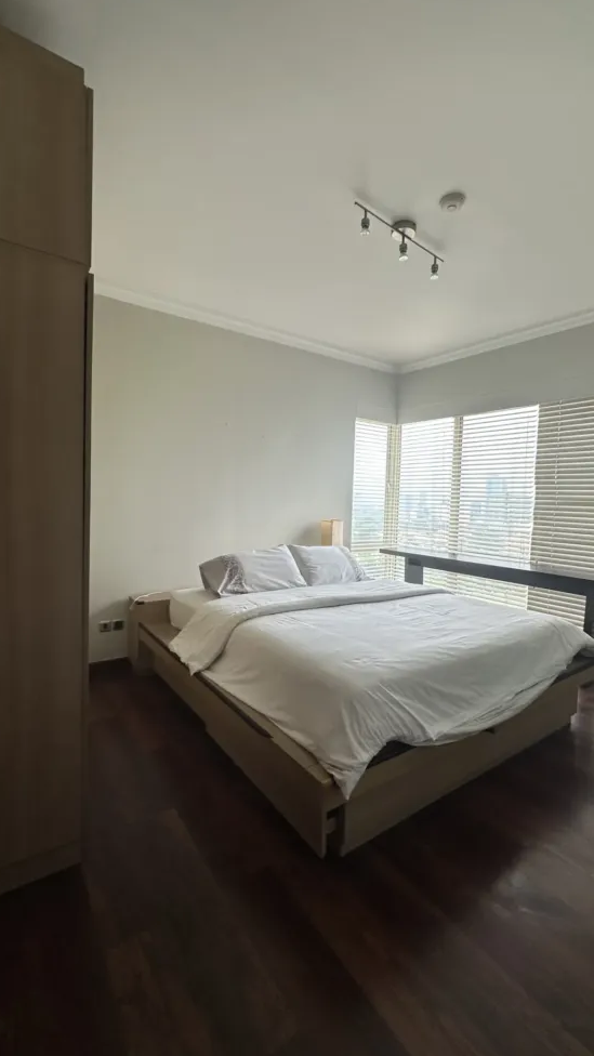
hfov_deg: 67.1
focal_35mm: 16
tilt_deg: -2.9
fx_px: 448
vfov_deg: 99.4
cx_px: 300
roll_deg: -3.2
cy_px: 523
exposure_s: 1/133
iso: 40
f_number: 2.2
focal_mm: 2.22
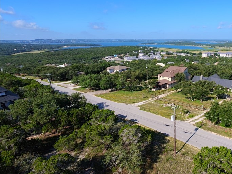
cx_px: 174
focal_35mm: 24
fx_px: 161
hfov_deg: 67.1
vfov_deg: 56.6
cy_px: 75
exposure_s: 1/1153
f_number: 2.55
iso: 101
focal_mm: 16
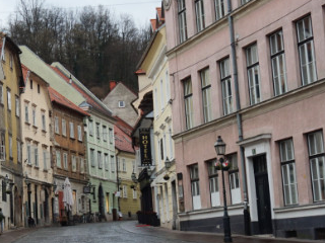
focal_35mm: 101
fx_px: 948
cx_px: -21
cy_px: 87
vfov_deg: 14.6
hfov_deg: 18.8
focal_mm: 28
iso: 160
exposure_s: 1/60
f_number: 4.5
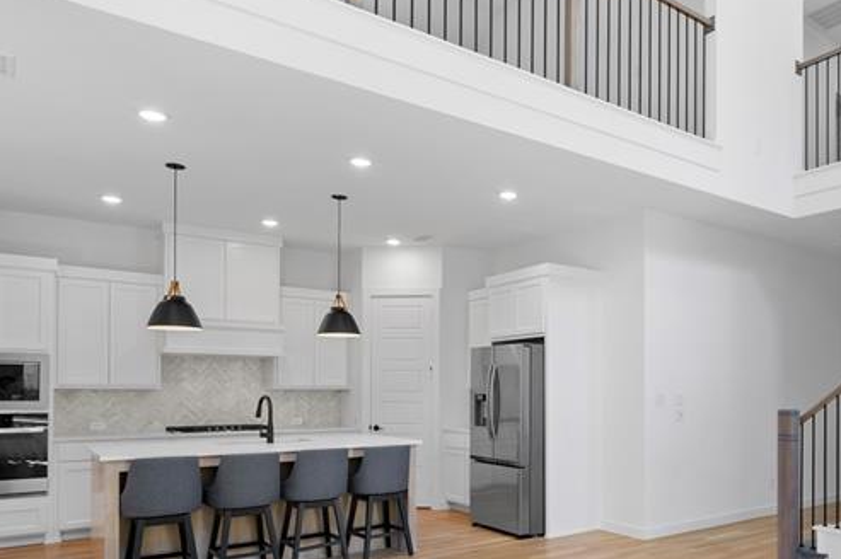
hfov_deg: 64.5
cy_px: 392
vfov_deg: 46.8
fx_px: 630
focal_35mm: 27
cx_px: 600
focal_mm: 13
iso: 250
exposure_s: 1/2
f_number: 9
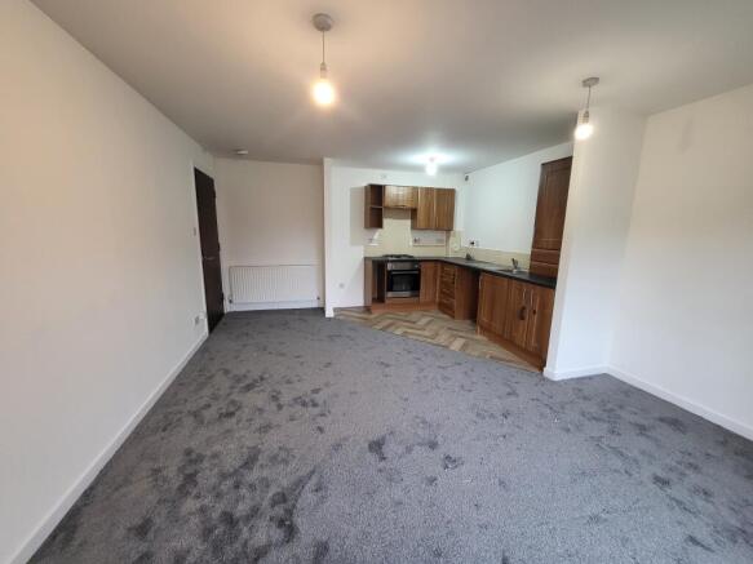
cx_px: 376
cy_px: 282
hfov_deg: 106.2
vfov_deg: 89.9
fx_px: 283
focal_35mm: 13
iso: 160
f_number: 2.2
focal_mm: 1.74
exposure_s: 1/50
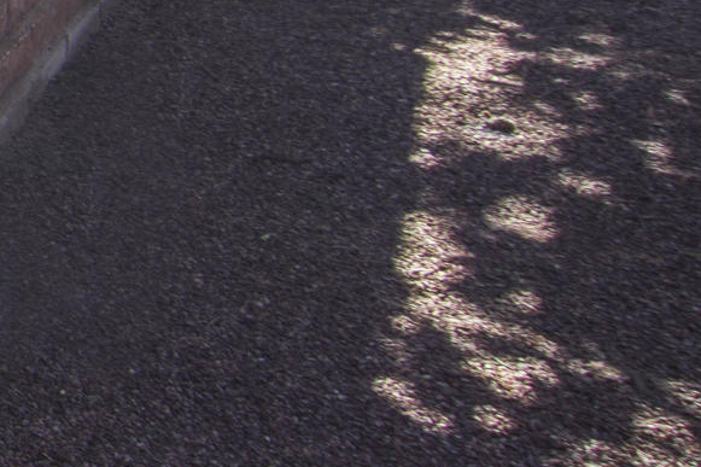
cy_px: -297
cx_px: -941
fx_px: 1810
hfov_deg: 14.7
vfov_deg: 13.6
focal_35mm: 93
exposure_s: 1/25
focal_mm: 12
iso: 100
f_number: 7.1
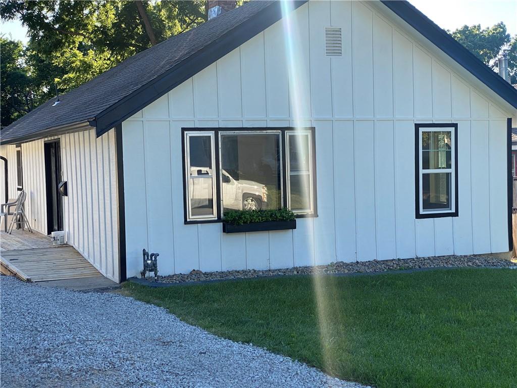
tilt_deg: -2.7
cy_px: 194
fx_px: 777
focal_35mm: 52
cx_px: 258
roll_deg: +0.8
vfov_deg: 28.0
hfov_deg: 36.8
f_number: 2
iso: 20
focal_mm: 6
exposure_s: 1/335
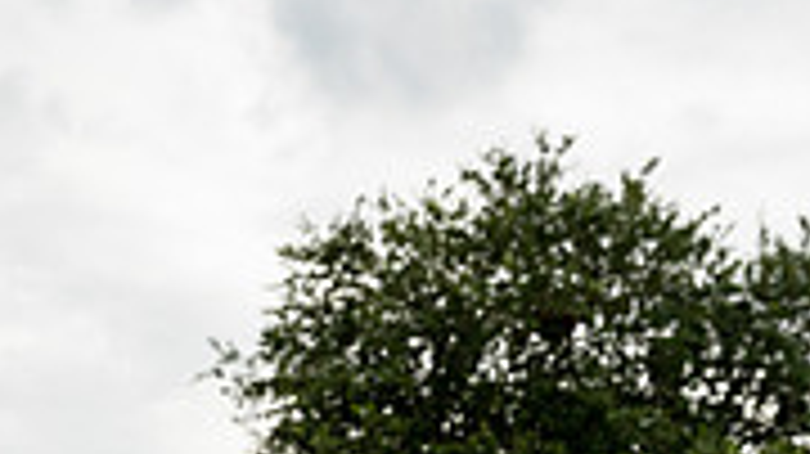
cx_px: 554
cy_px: 989
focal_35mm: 123
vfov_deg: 9.1
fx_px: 2640
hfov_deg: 17.4
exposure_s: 1/250
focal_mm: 47
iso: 100
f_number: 5.6
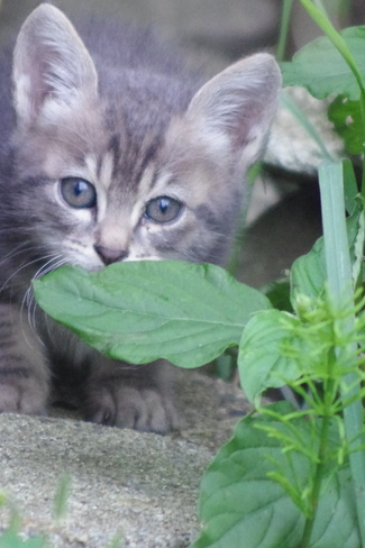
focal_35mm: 738
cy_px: 208
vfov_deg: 2.8
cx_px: 117
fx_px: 11231
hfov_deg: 1.9
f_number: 5.6
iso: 3200
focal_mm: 200
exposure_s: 1/125
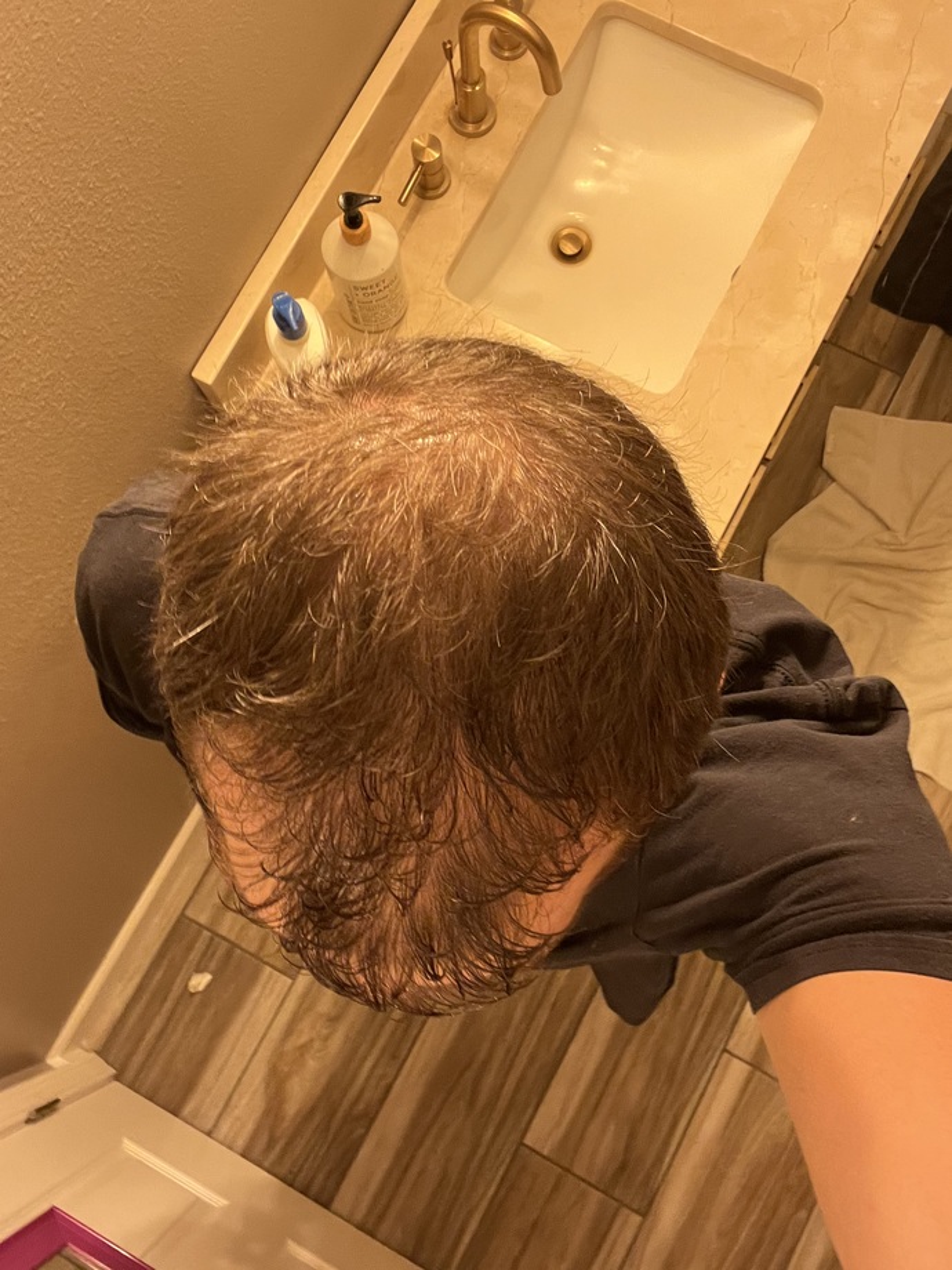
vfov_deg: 60.0
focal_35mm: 30
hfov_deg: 46.8
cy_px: 635
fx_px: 1100
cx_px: 476
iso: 250
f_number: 2.2
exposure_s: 1/40
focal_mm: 2.71
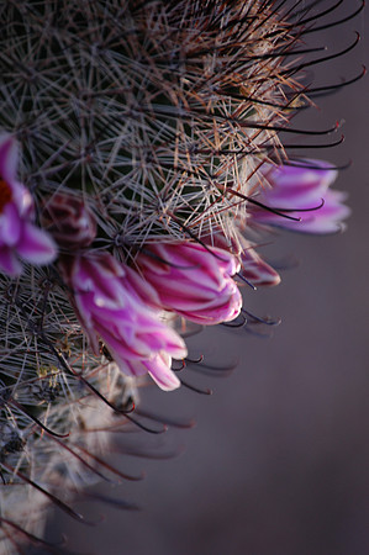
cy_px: 278
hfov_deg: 4.6
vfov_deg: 6.9
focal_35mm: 300
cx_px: 184
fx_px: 4623
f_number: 5.6
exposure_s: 1/160
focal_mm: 200
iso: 200
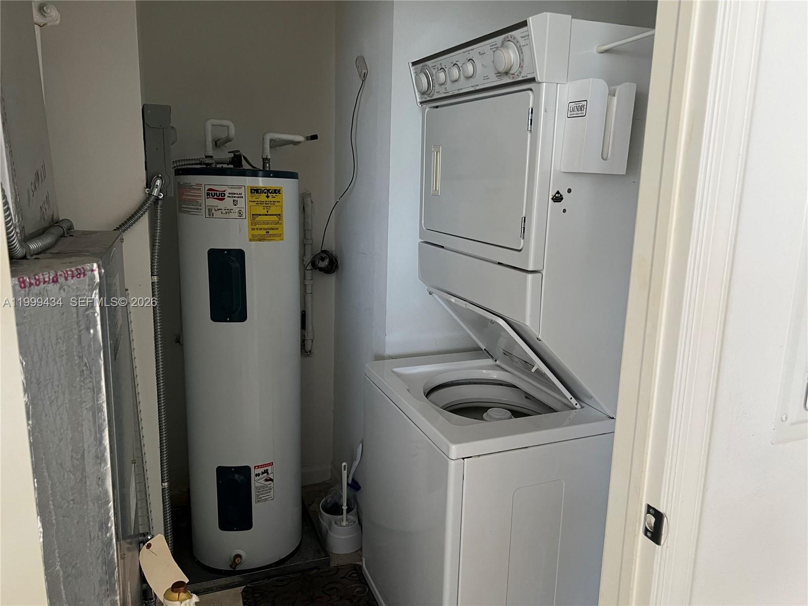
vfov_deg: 53.1
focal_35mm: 26
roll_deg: -1.6
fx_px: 607
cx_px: 404
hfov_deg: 67.3
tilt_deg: -11.1
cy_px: 303
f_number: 1.5
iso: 200
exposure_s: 1/60
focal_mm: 5.7
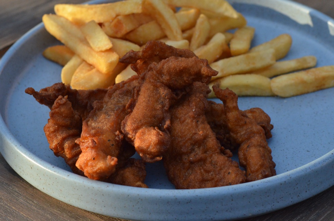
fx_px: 1458
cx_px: 167
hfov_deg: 13.1
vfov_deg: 8.7
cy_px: 110
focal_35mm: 158
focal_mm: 105
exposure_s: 1/1000
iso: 2500
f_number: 8
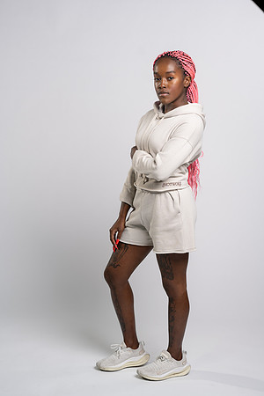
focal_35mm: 85
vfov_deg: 23.9
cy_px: 198
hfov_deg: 16.1
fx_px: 935
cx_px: 132
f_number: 4
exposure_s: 1/160
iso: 200
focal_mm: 85
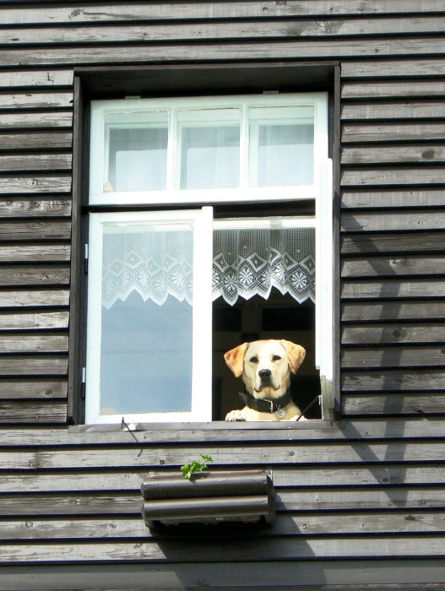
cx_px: 222
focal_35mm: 237
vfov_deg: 8.3
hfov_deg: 6.3
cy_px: 296
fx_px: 4052
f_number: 5.6
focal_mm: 39.5
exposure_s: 1/250
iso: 80
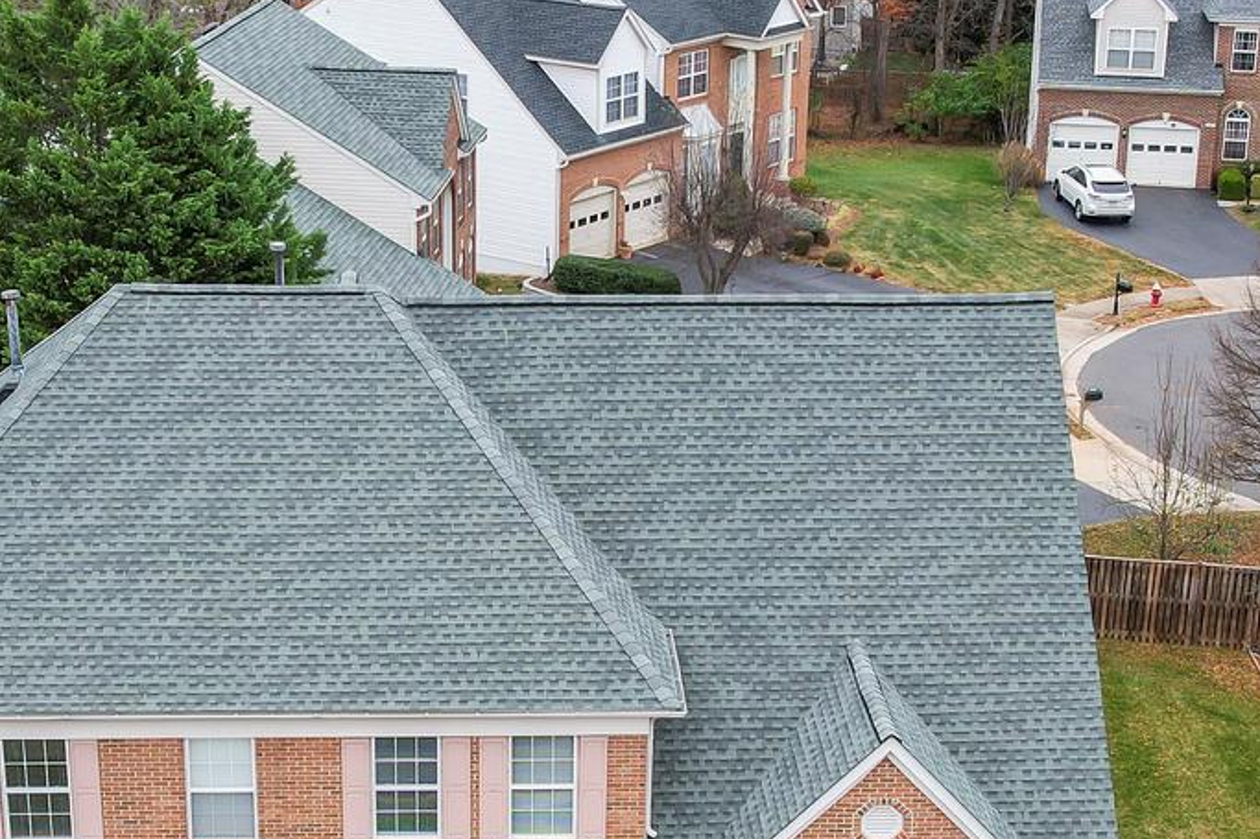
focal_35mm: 66
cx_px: 561
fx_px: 2309
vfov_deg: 20.6
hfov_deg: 30.5
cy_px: 484
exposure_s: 1/250
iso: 120
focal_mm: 8.38
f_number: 2.8
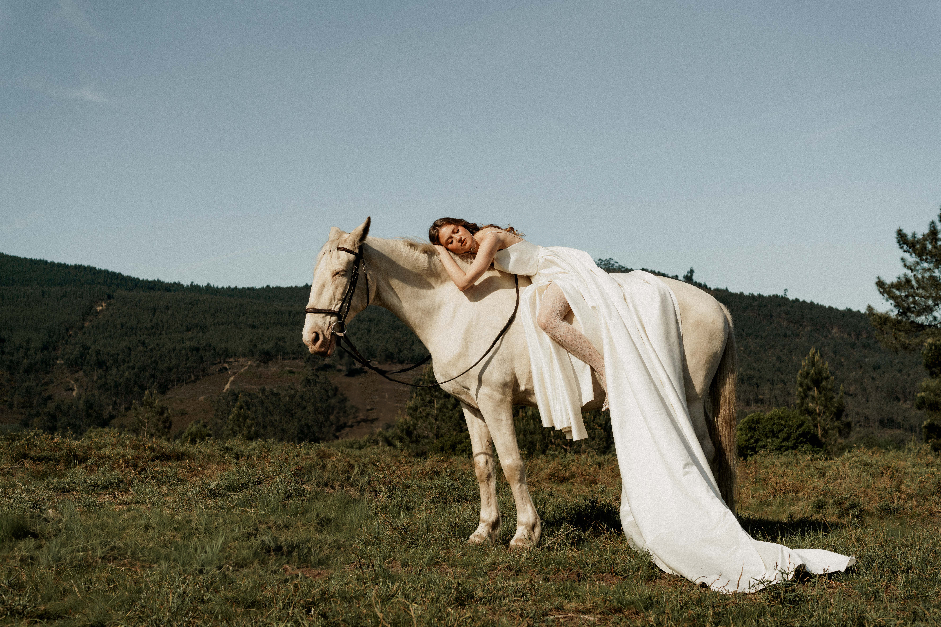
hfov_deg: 43.6
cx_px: 470
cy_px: 314
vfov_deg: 29.9
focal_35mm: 45
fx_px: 1176
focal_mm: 45
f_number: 5
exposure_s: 1/2500
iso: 200
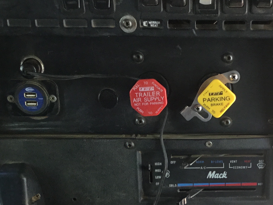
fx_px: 521
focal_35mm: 66
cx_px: 203
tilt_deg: -46.5
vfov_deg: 21.5
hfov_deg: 29.0
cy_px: 201
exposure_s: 1/33
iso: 100
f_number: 2.4
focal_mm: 3.3
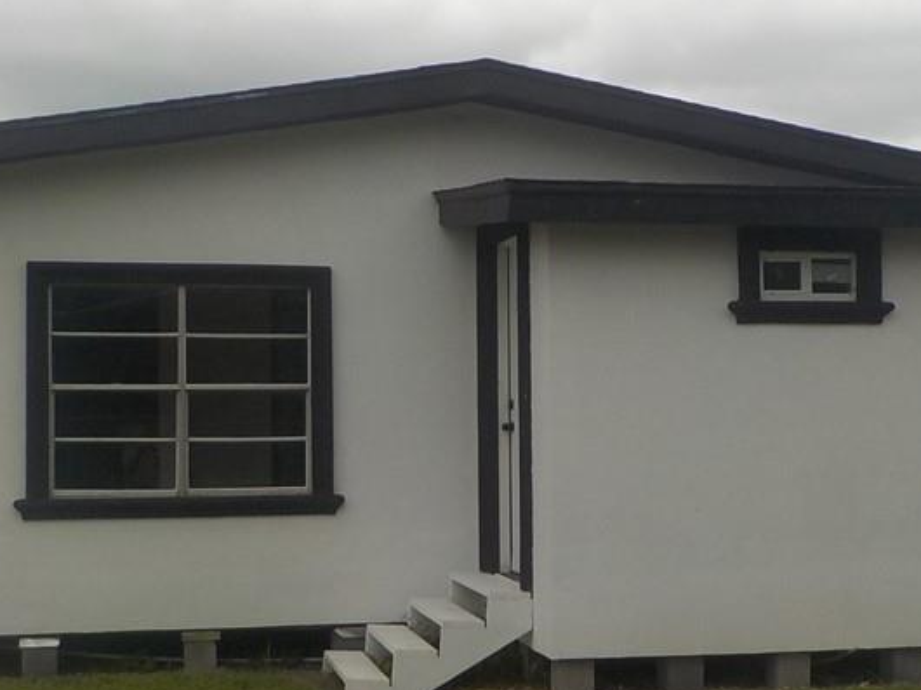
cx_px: 500
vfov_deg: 25.2
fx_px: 1542
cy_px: 408
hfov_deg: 33.2
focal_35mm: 58
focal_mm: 4.1
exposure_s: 1/640
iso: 125
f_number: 6.6
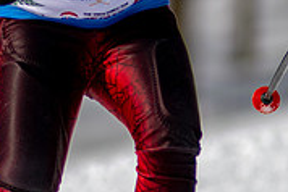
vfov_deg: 0.9
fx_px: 12826
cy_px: -78
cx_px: 50
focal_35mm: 1602
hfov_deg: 1.3
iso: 100
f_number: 2.8
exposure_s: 1/6400
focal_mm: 300
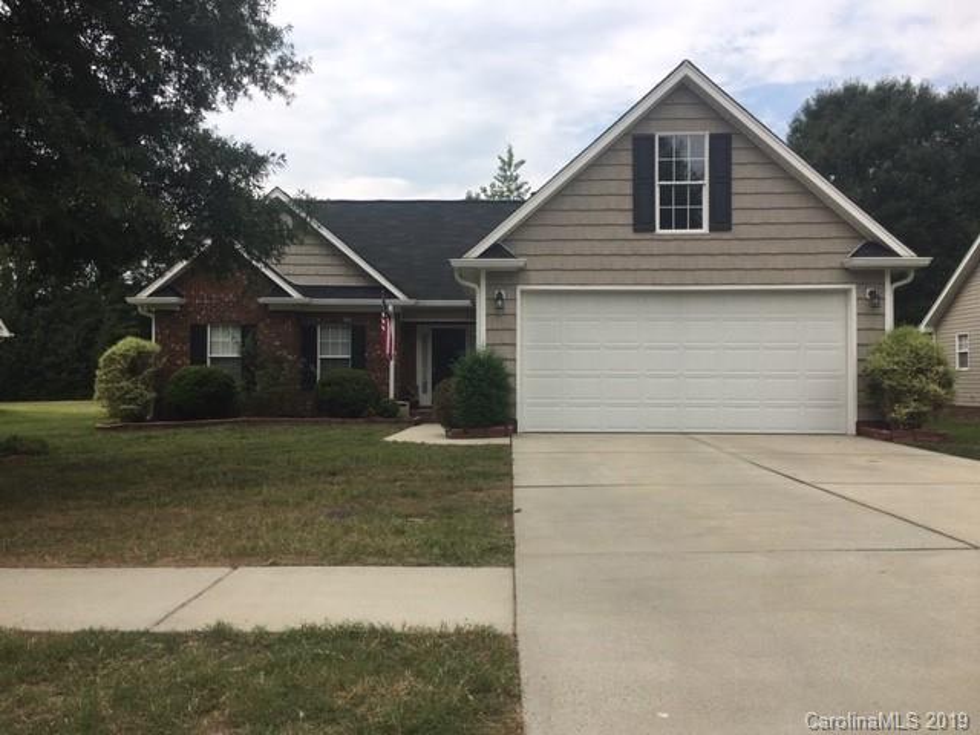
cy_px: 368
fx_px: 821
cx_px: 490
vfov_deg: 48.2
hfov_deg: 61.7
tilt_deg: +2.1
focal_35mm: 29
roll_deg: -0.2
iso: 25
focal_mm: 4.15
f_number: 2.2
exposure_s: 1/1508
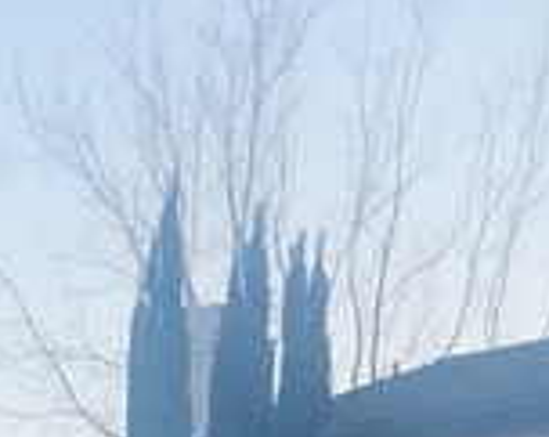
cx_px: -704
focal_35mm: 173
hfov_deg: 10.0
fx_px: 2806
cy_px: 943
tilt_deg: -2.2
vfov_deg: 8.4
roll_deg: +0.2
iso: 20
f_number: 1.8
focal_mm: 3.99
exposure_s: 1/618
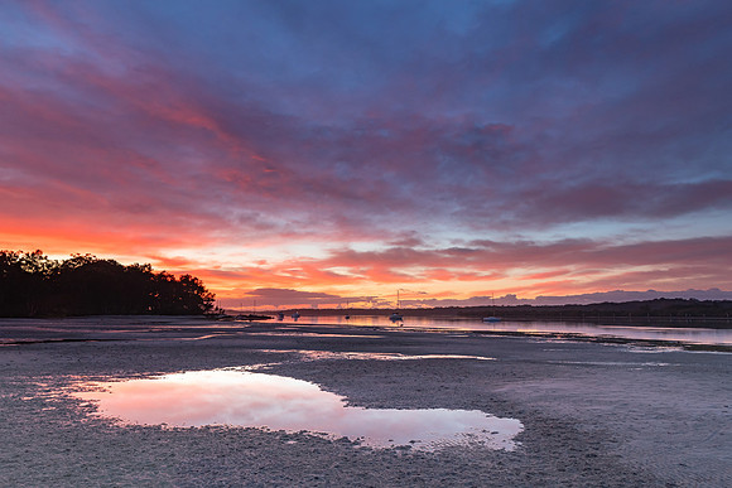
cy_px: 244
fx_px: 504
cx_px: 366
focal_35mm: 25
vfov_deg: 51.7
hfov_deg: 72.0
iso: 400
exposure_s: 2
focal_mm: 16
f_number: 7.1
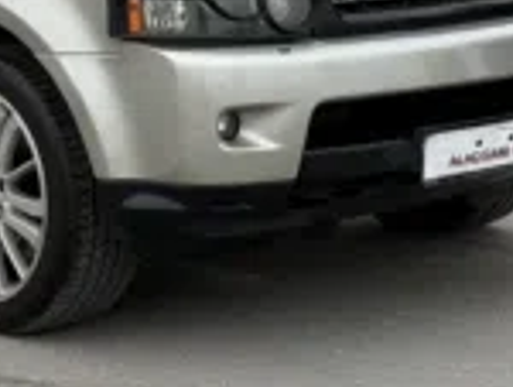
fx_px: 1900
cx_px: 68
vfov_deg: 11.5
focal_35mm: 128
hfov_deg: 15.2
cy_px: 27
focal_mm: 6.76
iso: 64
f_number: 1.78
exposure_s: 1/370
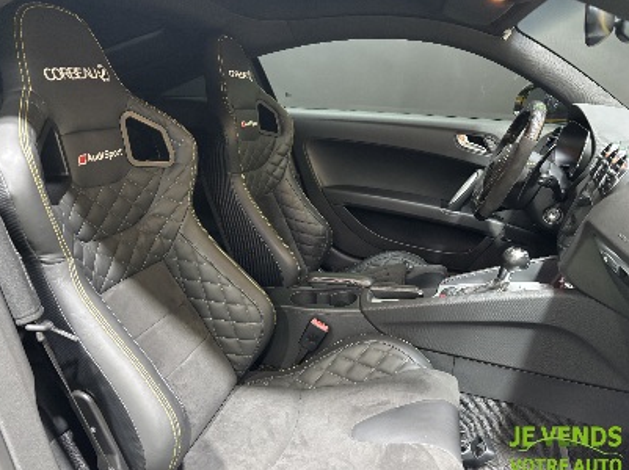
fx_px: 490
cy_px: 241
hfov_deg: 65.4
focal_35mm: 27
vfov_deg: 51.3
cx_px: 304
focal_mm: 5.96
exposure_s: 1/33
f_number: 1.6
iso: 400
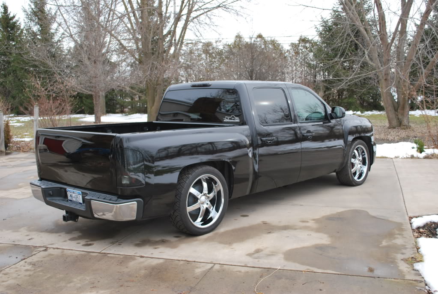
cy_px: 147
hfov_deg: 49.5
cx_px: 219
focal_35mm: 39
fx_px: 476
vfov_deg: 34.4
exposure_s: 1/125
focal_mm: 26
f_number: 5.6
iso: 200
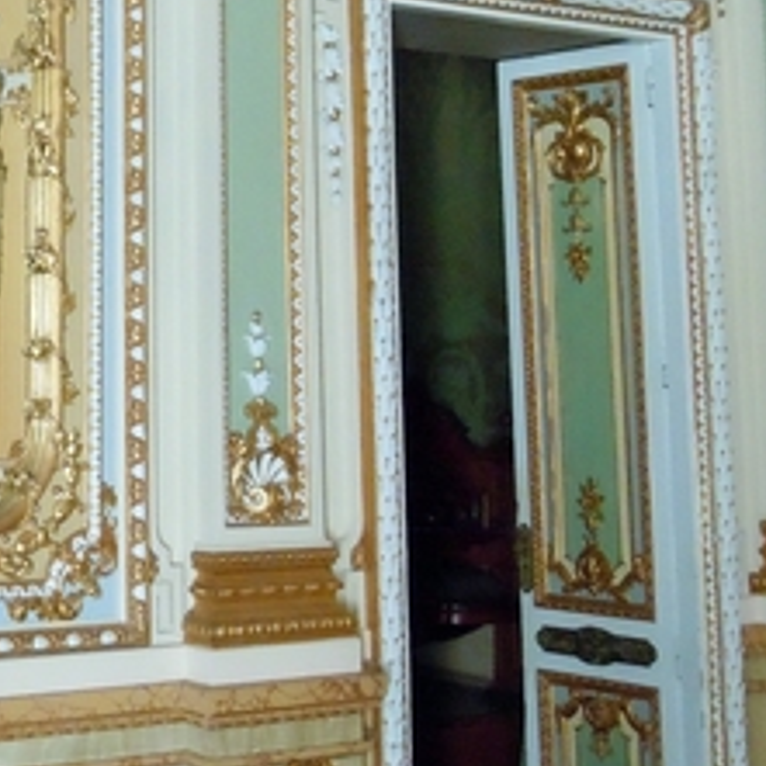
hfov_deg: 23.1
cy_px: 62
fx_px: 1803
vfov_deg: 23.3
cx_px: 10
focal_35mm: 72
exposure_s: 1/40
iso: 800
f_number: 3.5
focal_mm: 5.4
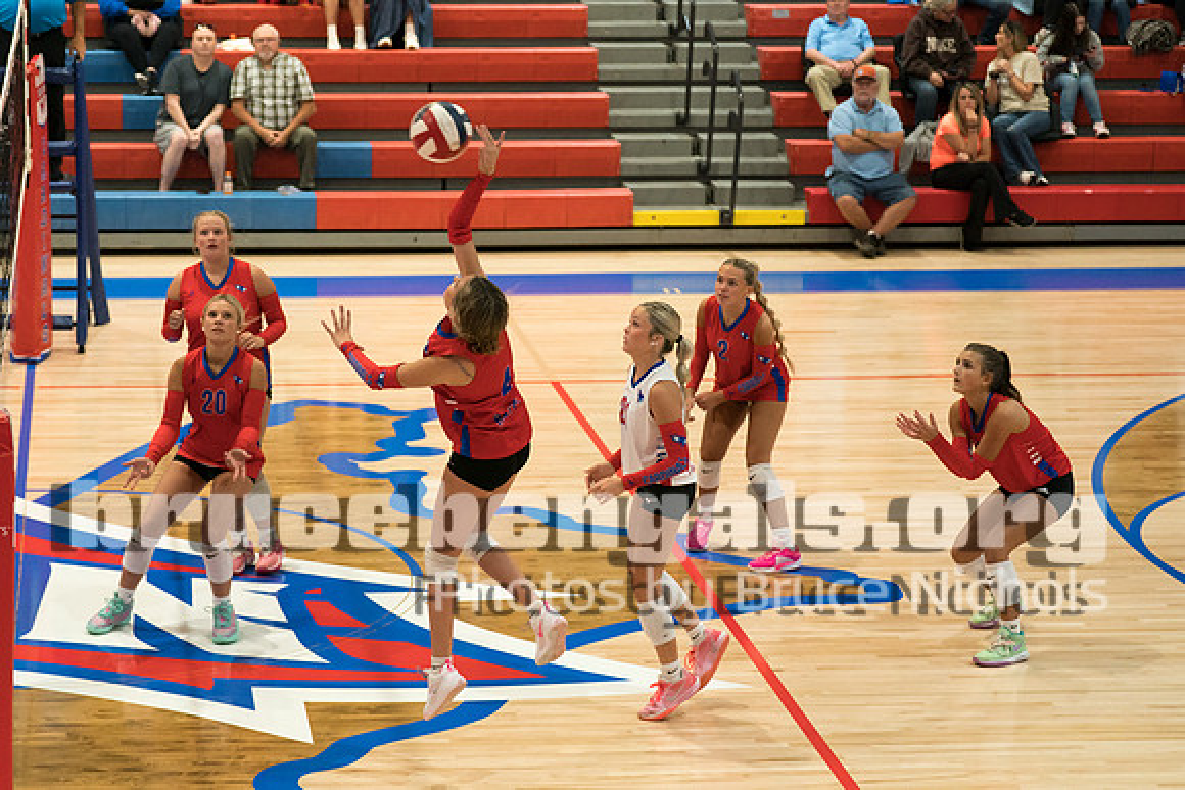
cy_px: 424
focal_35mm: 100
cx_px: 442
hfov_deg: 20.4
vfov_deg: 13.7
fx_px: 3284
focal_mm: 75
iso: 3200
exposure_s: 1/1000
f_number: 2.8
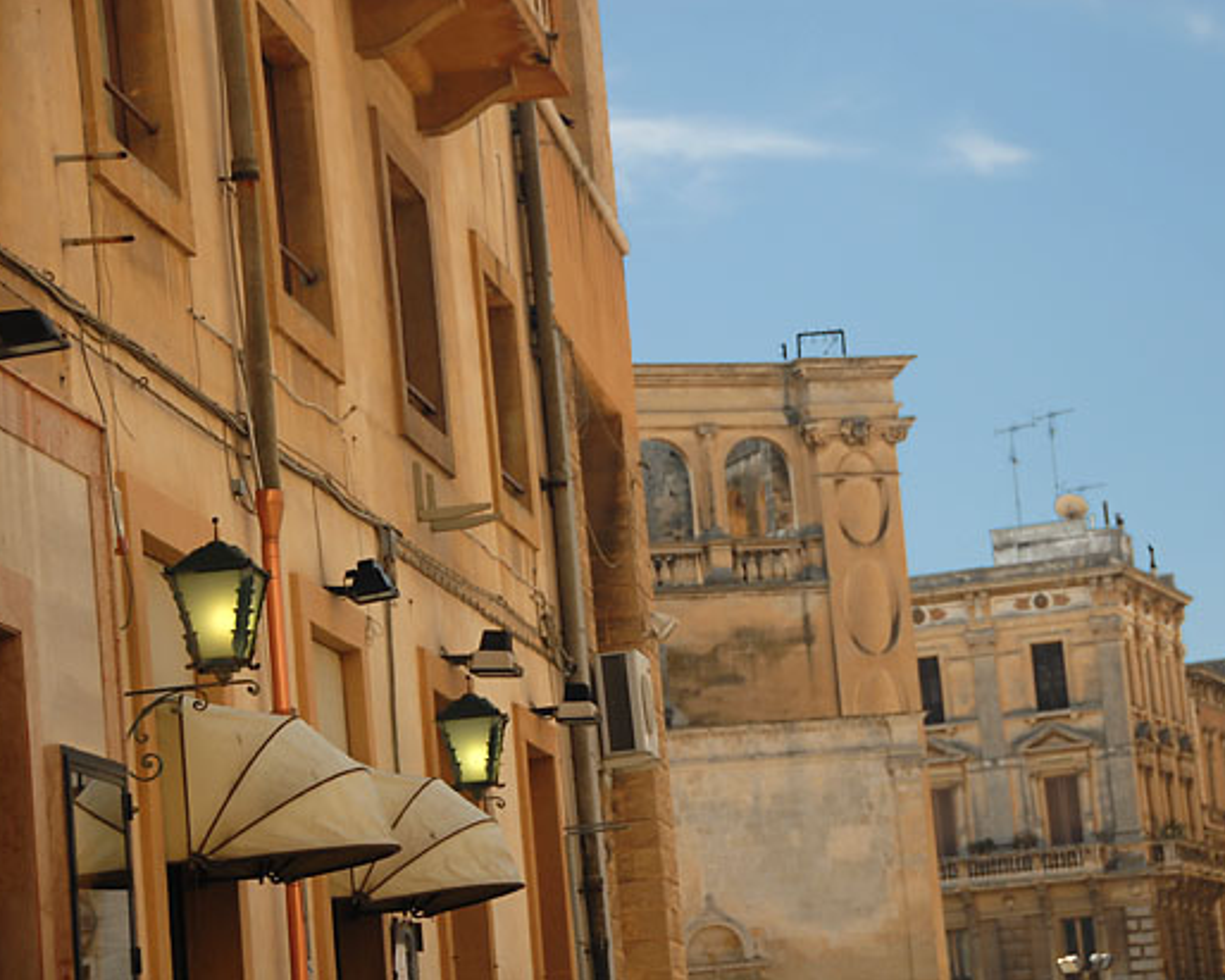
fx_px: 4624
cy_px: 490
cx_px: 703
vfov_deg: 12.1
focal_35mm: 128
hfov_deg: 15.1
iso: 100
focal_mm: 75
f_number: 5
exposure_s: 1/250
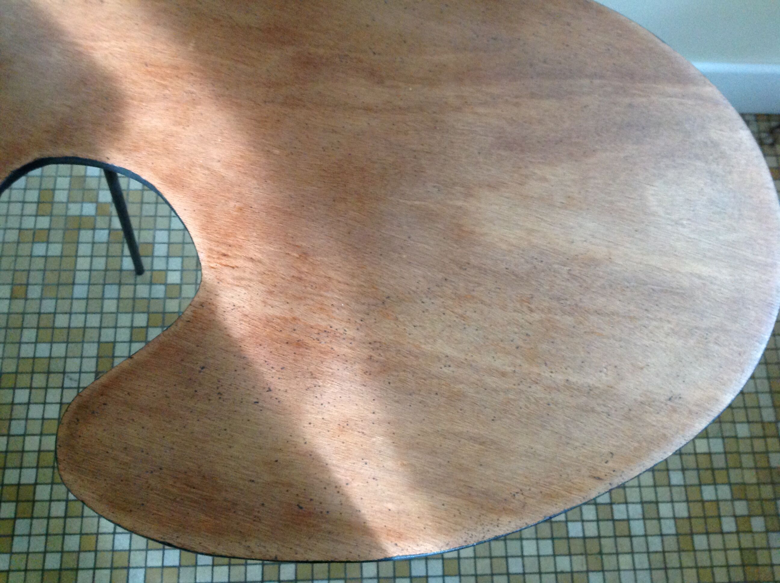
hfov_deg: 52.7
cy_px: 292
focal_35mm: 35
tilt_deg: -71.6
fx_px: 787
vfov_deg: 40.6
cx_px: 390
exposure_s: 1/15
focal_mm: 4.28
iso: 320
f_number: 2.4
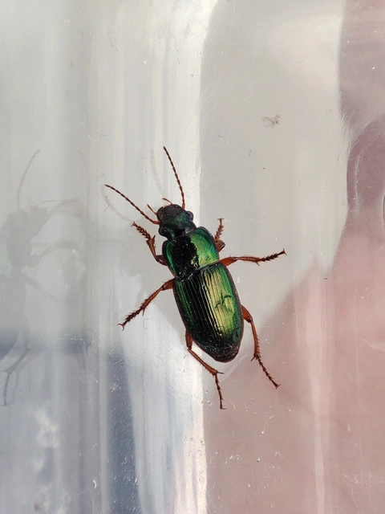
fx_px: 341
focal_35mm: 23
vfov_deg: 73.9
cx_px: 192
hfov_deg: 58.9
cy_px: 257
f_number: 2.4
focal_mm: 4.03
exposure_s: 1/589
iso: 50
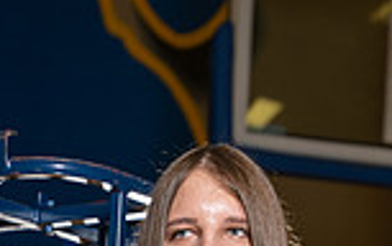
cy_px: 548
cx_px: 118
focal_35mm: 201
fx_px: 2150
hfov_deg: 10.4
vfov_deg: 6.3
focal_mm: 67
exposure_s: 1/200
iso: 160
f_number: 5
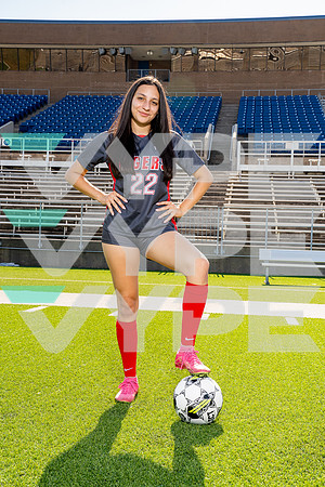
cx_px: 162
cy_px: 244
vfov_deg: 41.1
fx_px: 650
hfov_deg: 28.1
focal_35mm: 48
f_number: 10
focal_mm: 48
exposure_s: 1/250
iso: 320
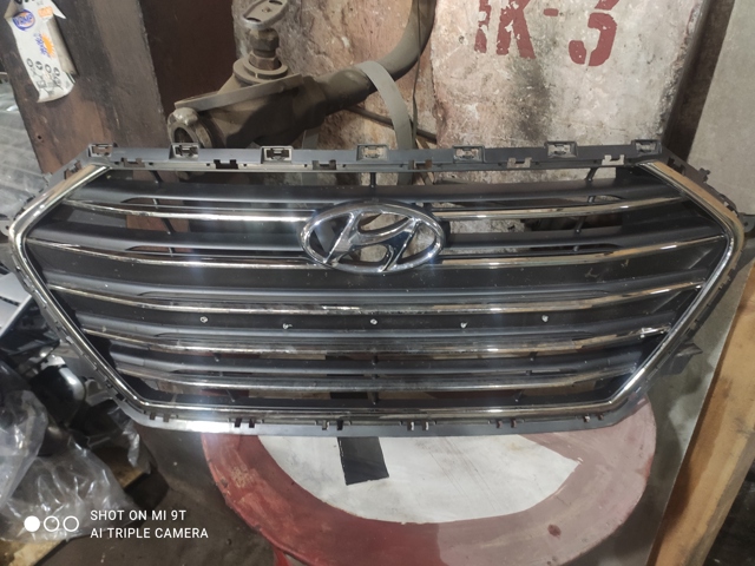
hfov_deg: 67.3
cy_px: 283
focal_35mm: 26
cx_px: 378
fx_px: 567
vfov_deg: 53.1
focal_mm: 4.77
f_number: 1.75
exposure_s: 1/25
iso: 1364
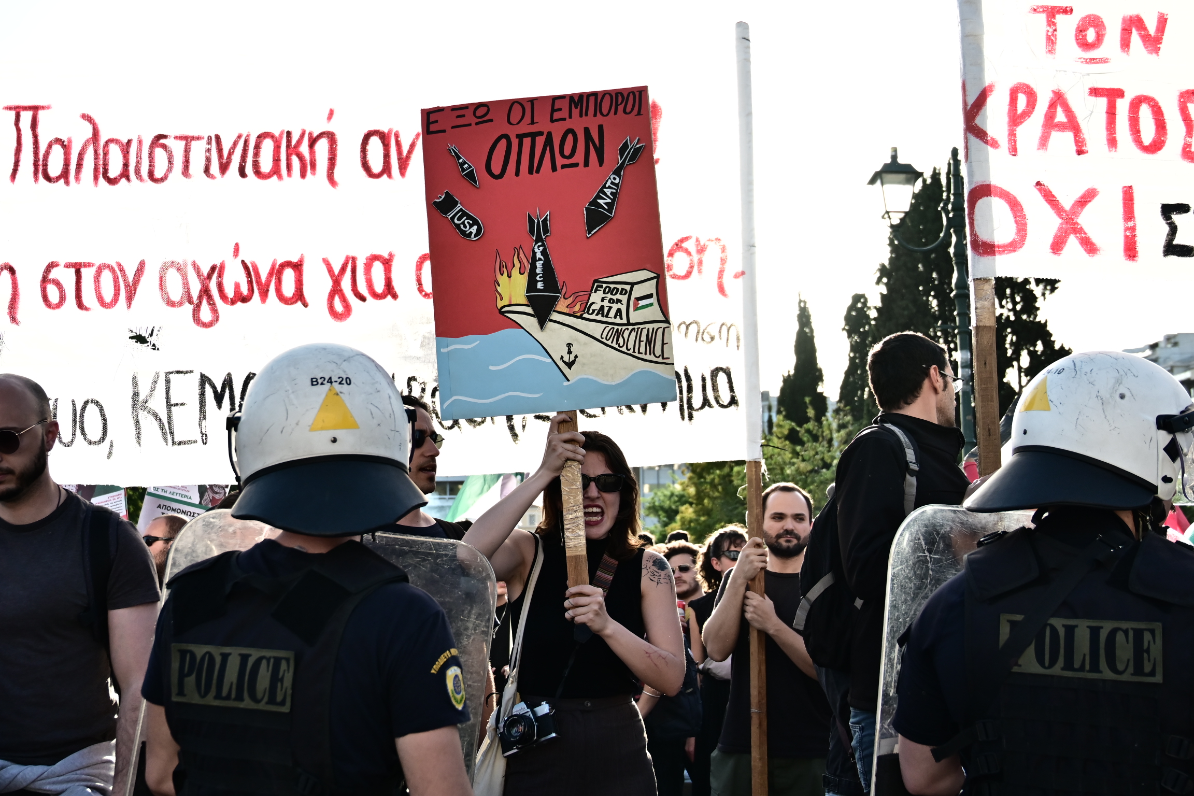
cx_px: 597
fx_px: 1327
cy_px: 398
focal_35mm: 40
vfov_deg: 33.4
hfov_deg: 48.5
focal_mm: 27
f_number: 4
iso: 640
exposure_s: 1/1600
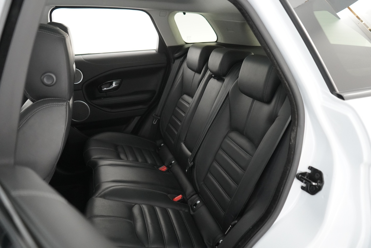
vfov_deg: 43.6
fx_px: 309
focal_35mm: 30
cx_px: 186
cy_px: 124
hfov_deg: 61.9
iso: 8000
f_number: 3.5
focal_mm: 30
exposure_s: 1/60
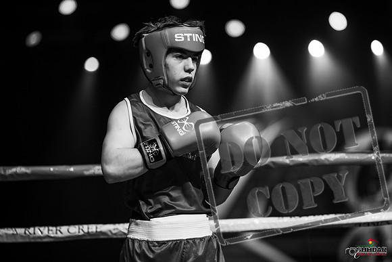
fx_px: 1634
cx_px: 196
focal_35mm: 150
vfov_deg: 9.2
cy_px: 131
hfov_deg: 13.7
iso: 3200
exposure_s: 1/1000
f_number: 2.5
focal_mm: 150
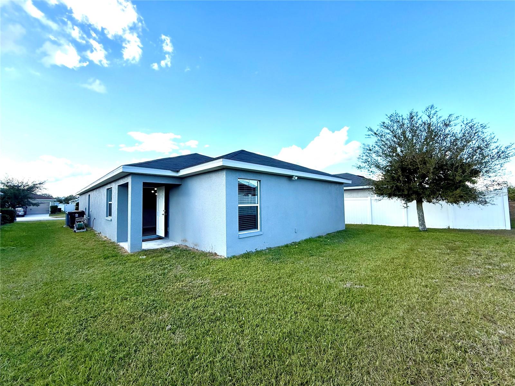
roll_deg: +1.4
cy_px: 193
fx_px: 208
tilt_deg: +2.8
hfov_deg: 102.1
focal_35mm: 14
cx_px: 258
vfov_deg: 85.7
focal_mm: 2.22
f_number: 2.2
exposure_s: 1/1068
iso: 50
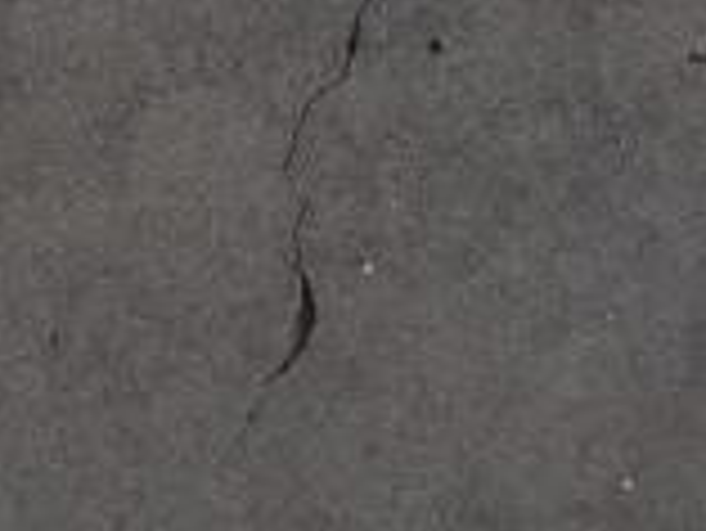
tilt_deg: -39.0
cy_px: -1192
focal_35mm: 189
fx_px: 3858
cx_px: 211
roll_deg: -1.6
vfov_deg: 6.9
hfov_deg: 10.4
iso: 32
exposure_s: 1/380
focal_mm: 4.15
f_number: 2.2
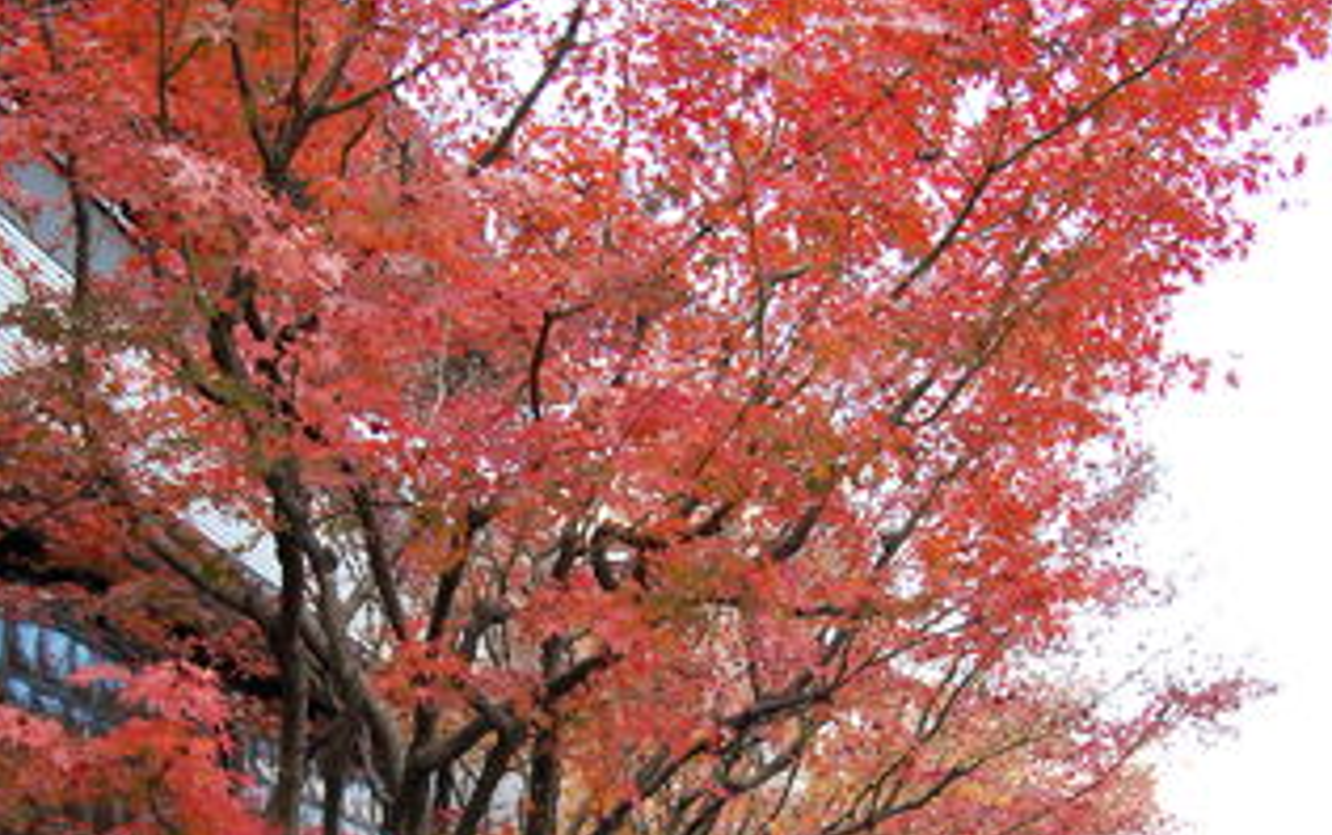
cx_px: 668
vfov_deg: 24.8
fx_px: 1853
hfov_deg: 39.5
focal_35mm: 51
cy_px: 721
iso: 400
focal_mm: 22
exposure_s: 1/125
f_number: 5.6
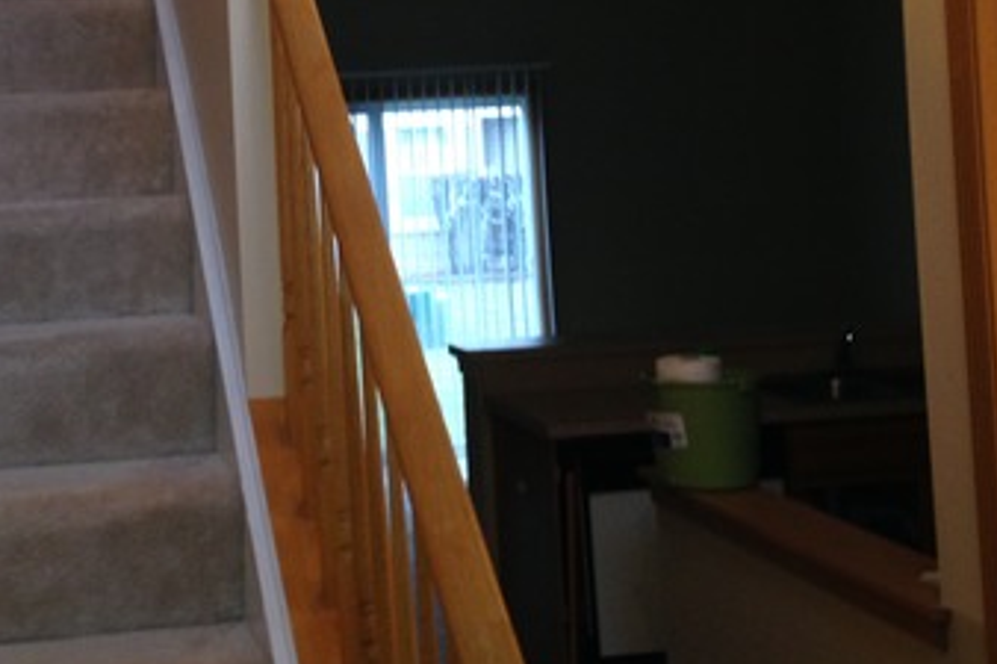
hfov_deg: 30.4
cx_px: 227
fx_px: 1799
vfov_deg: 20.7
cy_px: 133
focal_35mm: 65
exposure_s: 1/20
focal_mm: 4.12
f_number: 2.4
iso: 100
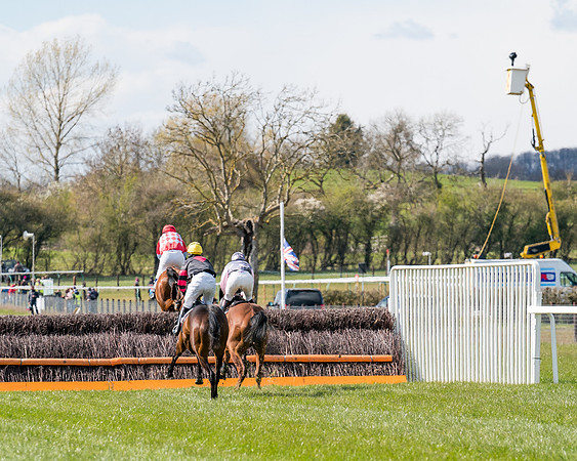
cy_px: 296
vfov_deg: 4.3
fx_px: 6166
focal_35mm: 361
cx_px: 211
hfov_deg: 5.4
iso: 400
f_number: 4.5
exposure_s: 1/2000
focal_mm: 200
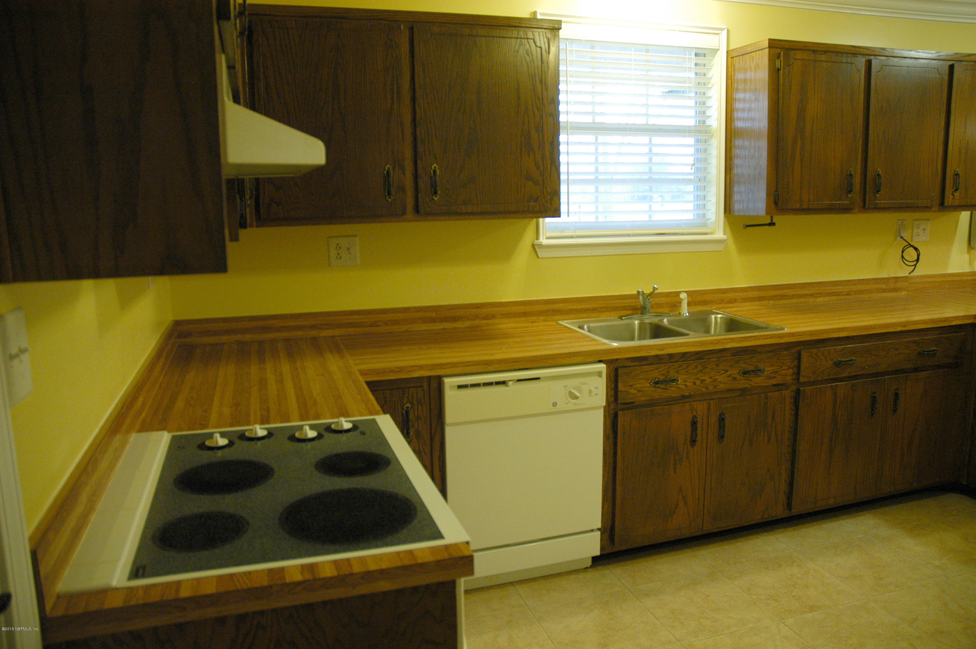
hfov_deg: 67.4
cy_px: 324
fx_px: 731
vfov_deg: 47.9
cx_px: 488
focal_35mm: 27
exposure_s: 1/40
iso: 800
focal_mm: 18
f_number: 3.5
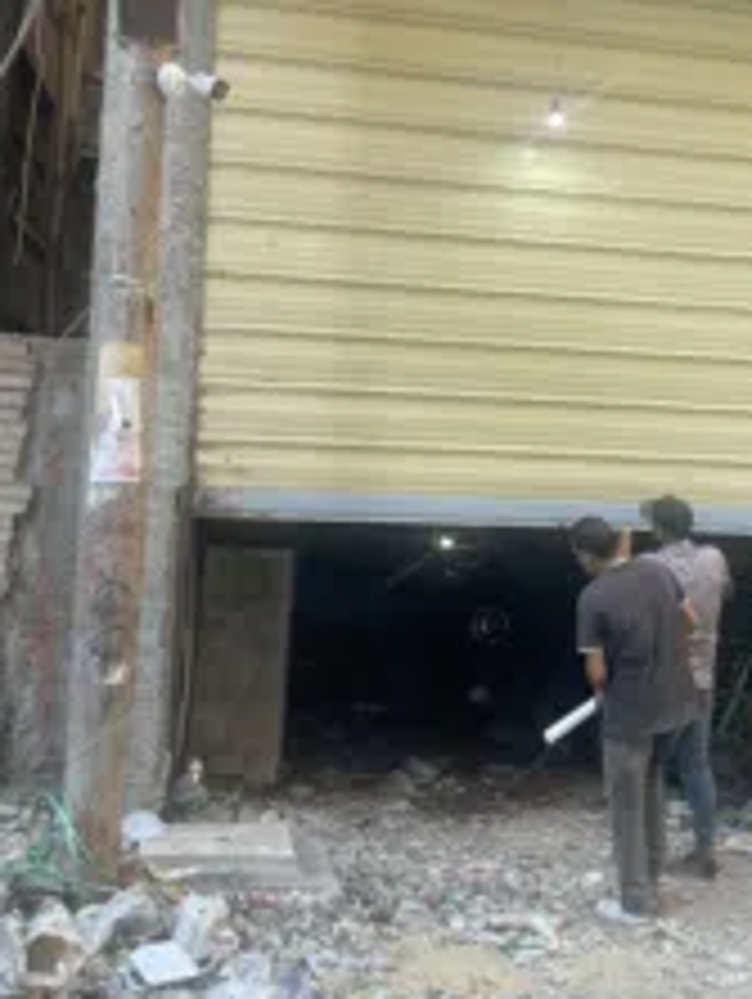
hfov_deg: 31.7
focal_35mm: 45
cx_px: 558
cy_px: 414
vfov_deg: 41.9
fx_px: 1301
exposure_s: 1/127
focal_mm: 5.1
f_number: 1.6
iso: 32
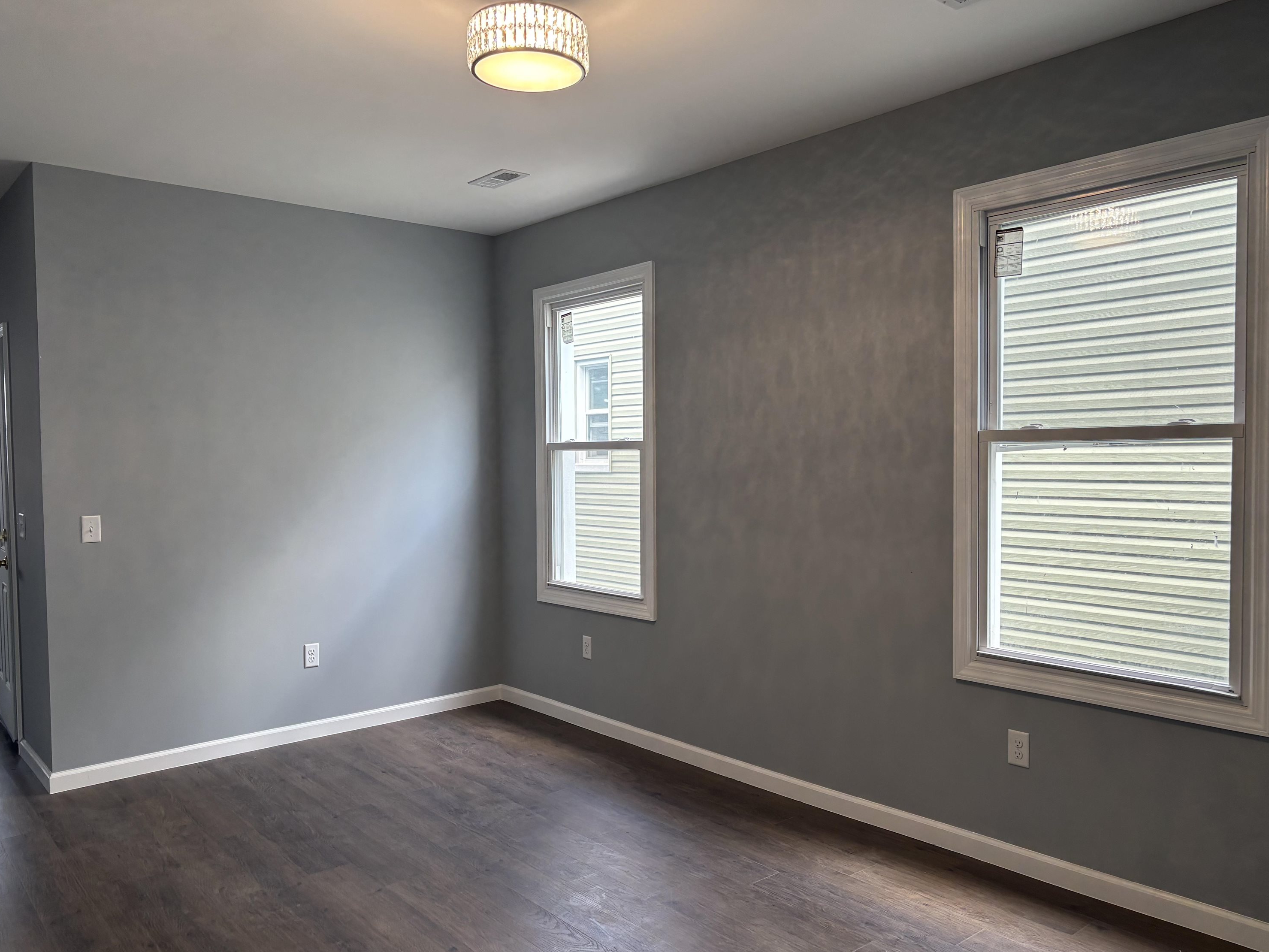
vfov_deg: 51.4
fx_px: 990
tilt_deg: -2.9
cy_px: 487
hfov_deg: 65.3
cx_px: 641
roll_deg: +0.6
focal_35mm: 27
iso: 80
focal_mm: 5.96
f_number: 1.6
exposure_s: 1/120
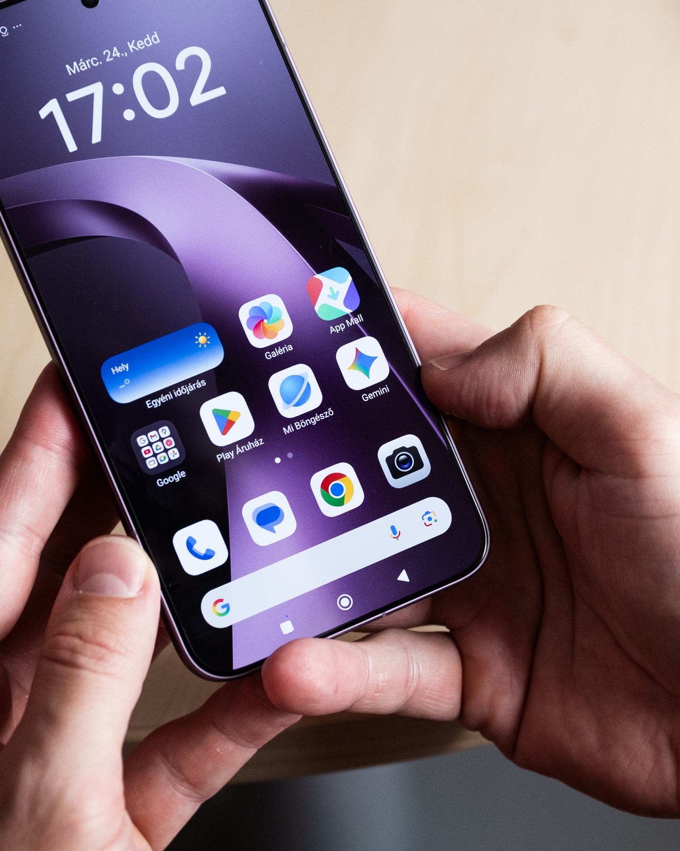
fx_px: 3070
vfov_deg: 15.8
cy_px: 411
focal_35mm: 122
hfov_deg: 12.6
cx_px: 546
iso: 500
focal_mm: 47
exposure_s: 1/400
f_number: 2.8
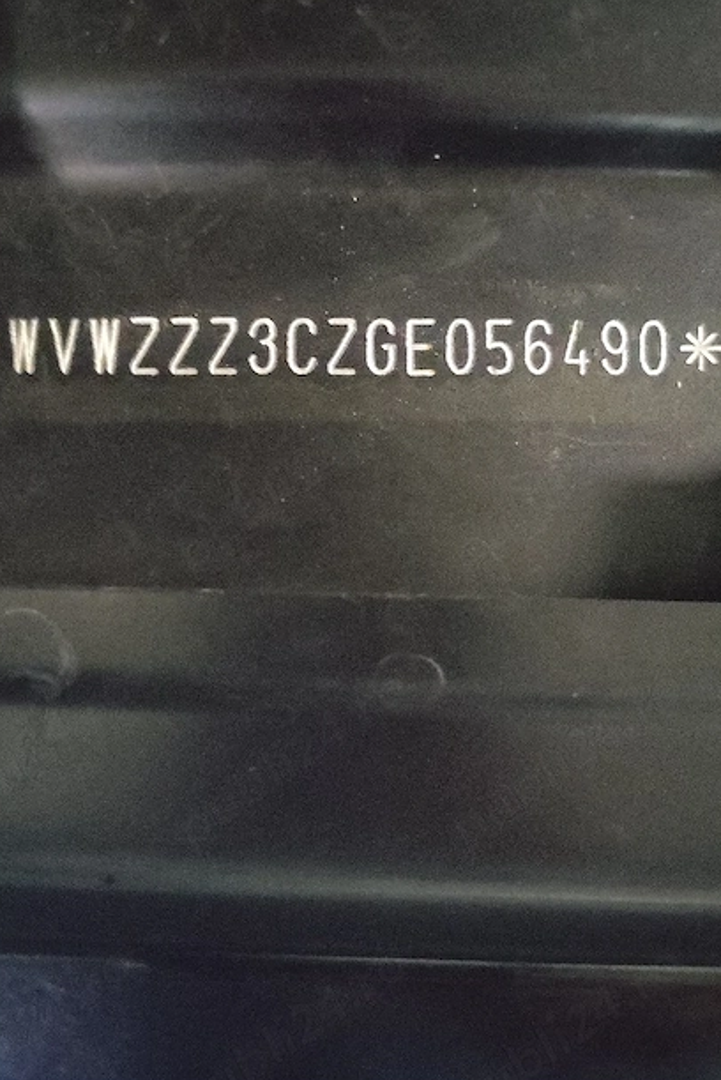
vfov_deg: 55.8
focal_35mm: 34
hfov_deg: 38.9
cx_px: 362
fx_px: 1020
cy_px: 526
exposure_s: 1/14
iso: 12780
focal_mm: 5.43
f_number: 1.89
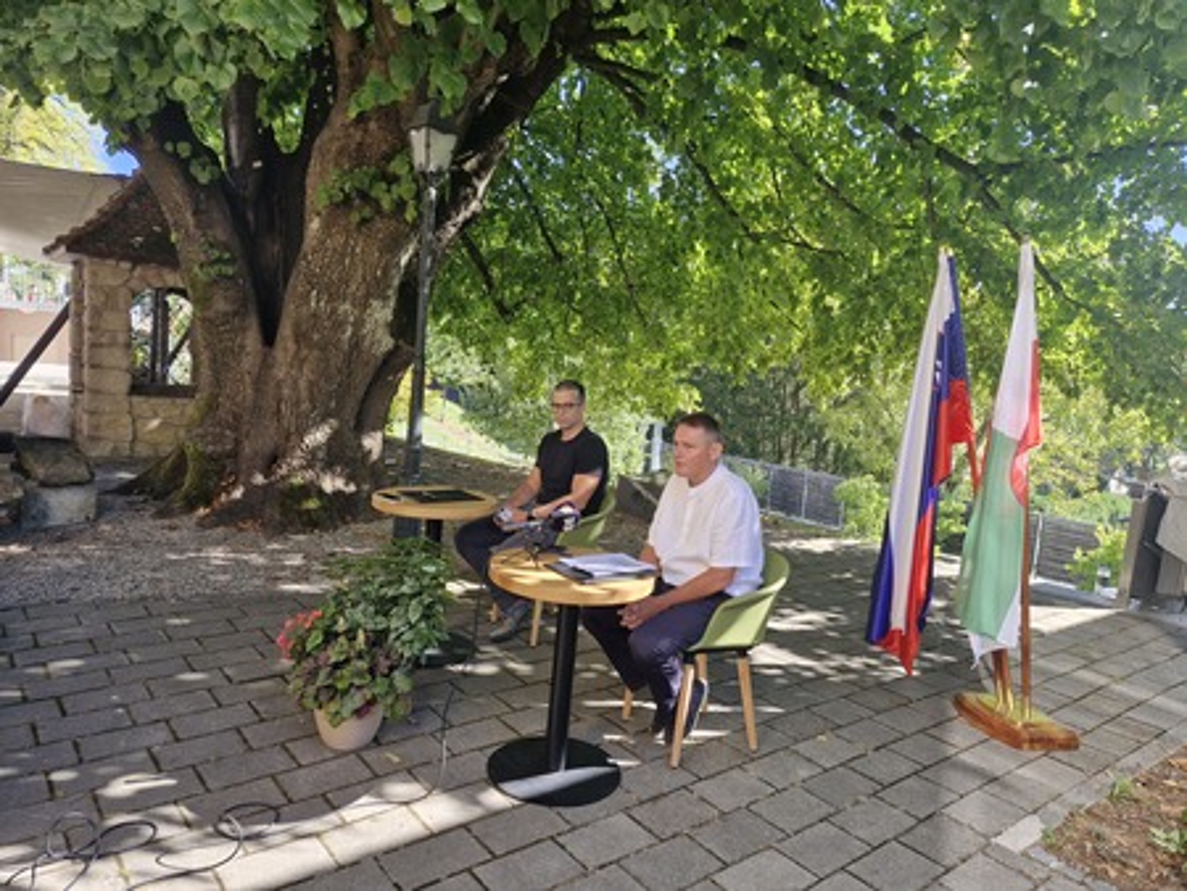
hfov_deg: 73.9
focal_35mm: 23
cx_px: 594
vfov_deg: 58.9
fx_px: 789
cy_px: 446
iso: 50
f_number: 1.8
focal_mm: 5.54
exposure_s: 1/187
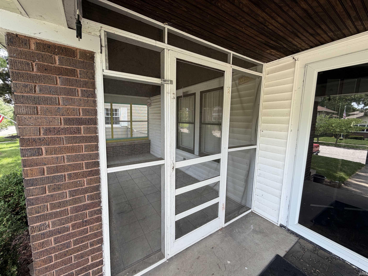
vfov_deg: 85.7
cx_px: 184
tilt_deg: -6.2
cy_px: 138
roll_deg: -0.1
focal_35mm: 14
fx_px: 149
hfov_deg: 102.1
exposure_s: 1/123
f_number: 2.2
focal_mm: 2.22
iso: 40
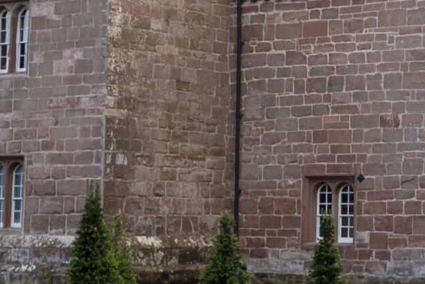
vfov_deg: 9.6
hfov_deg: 14.1
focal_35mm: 142
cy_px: -10
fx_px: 1677
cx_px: 488
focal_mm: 35
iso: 100
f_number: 1.8
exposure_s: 1/1000
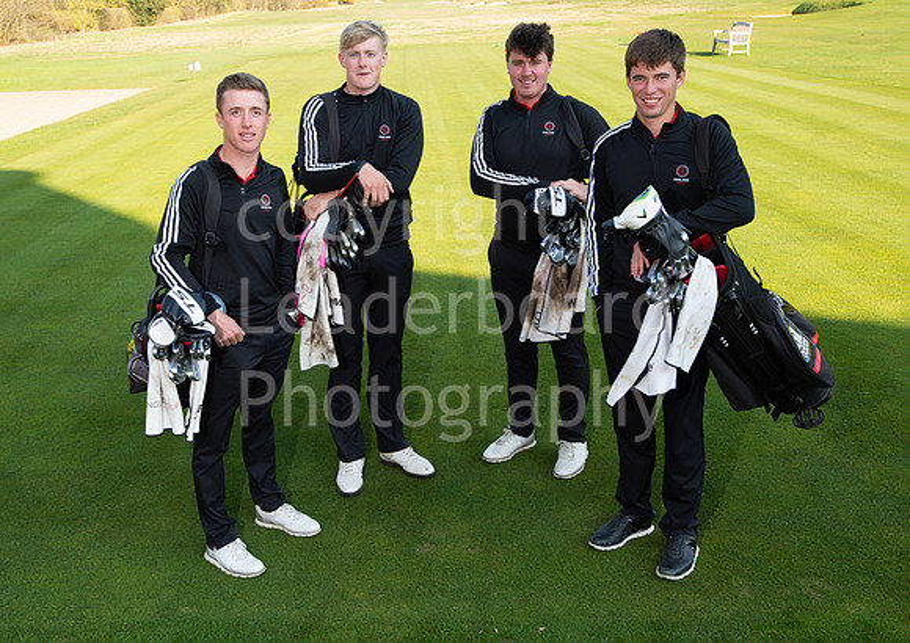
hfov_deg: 47.2
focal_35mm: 40
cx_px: 414
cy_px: 334
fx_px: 1040
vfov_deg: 34.4
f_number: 7.1
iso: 400
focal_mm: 35
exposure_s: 1/500
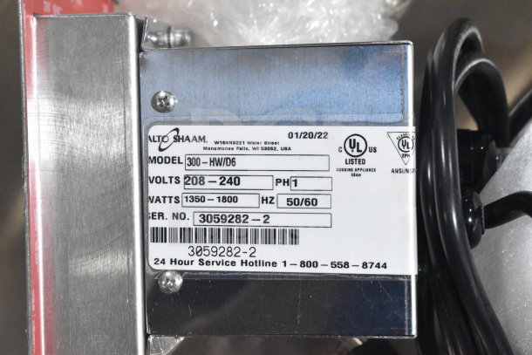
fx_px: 1219
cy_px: 178
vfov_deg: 16.6
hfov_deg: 24.6
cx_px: 266
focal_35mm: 82
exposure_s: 1/320
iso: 6400
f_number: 9
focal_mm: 55
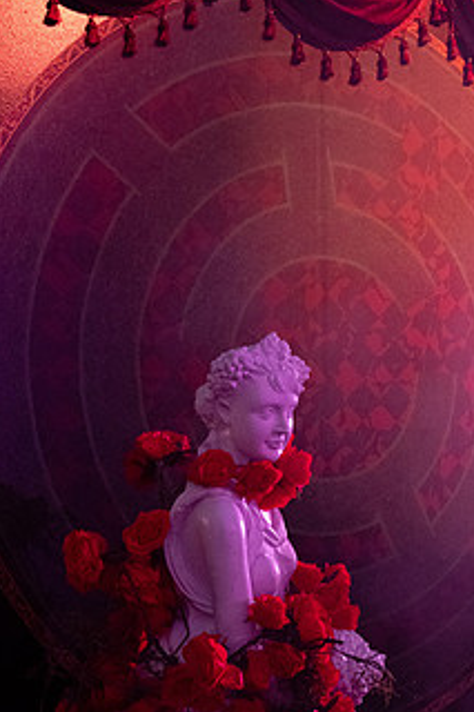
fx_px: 1028
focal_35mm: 52
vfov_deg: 38.0
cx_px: 260
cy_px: 434
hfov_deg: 26.0
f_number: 2.8
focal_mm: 24.9
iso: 5000
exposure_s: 1/250
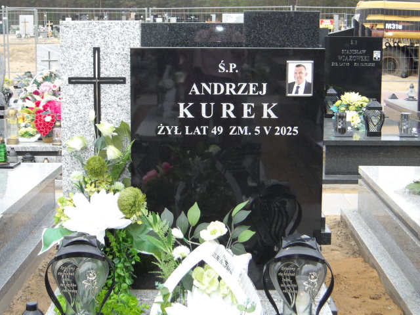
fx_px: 849
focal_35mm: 70
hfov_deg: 27.8
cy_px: 158
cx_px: 210
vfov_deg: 21.0
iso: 100
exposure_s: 1/185
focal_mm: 12.5
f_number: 4.9
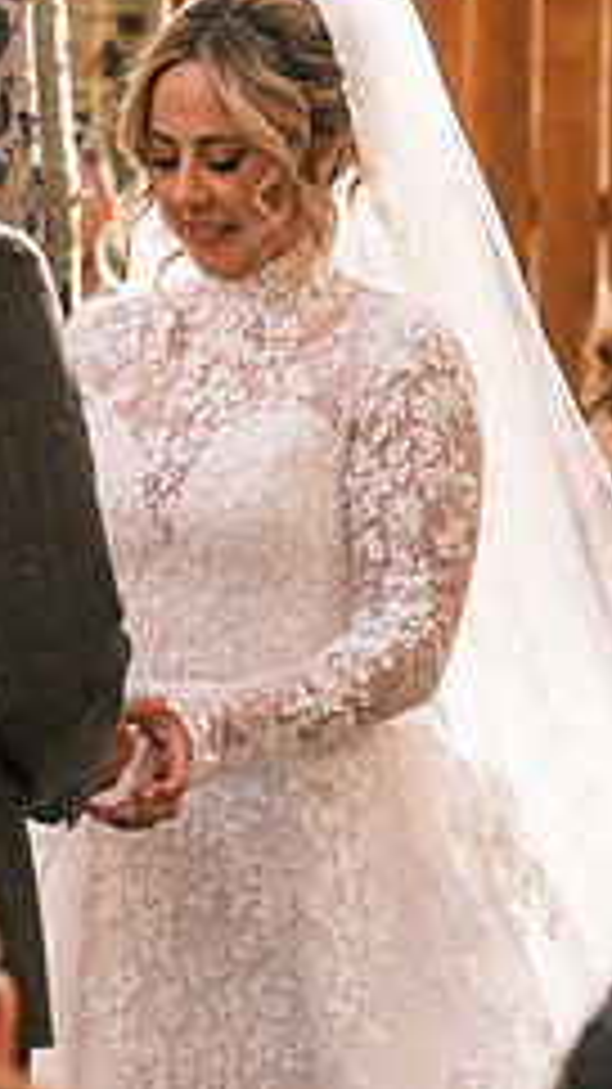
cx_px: 198
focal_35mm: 329
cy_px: 227
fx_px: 9498
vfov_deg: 6.6
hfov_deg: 3.7
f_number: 4.5
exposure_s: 1/500
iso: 400
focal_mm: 87.1
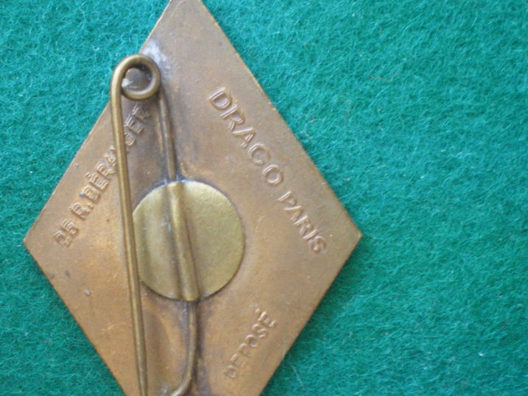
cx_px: 180
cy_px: 243
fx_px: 809
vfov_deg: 27.5
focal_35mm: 53
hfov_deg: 35.8
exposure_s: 1/6
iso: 400
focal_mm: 6.3
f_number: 3.1
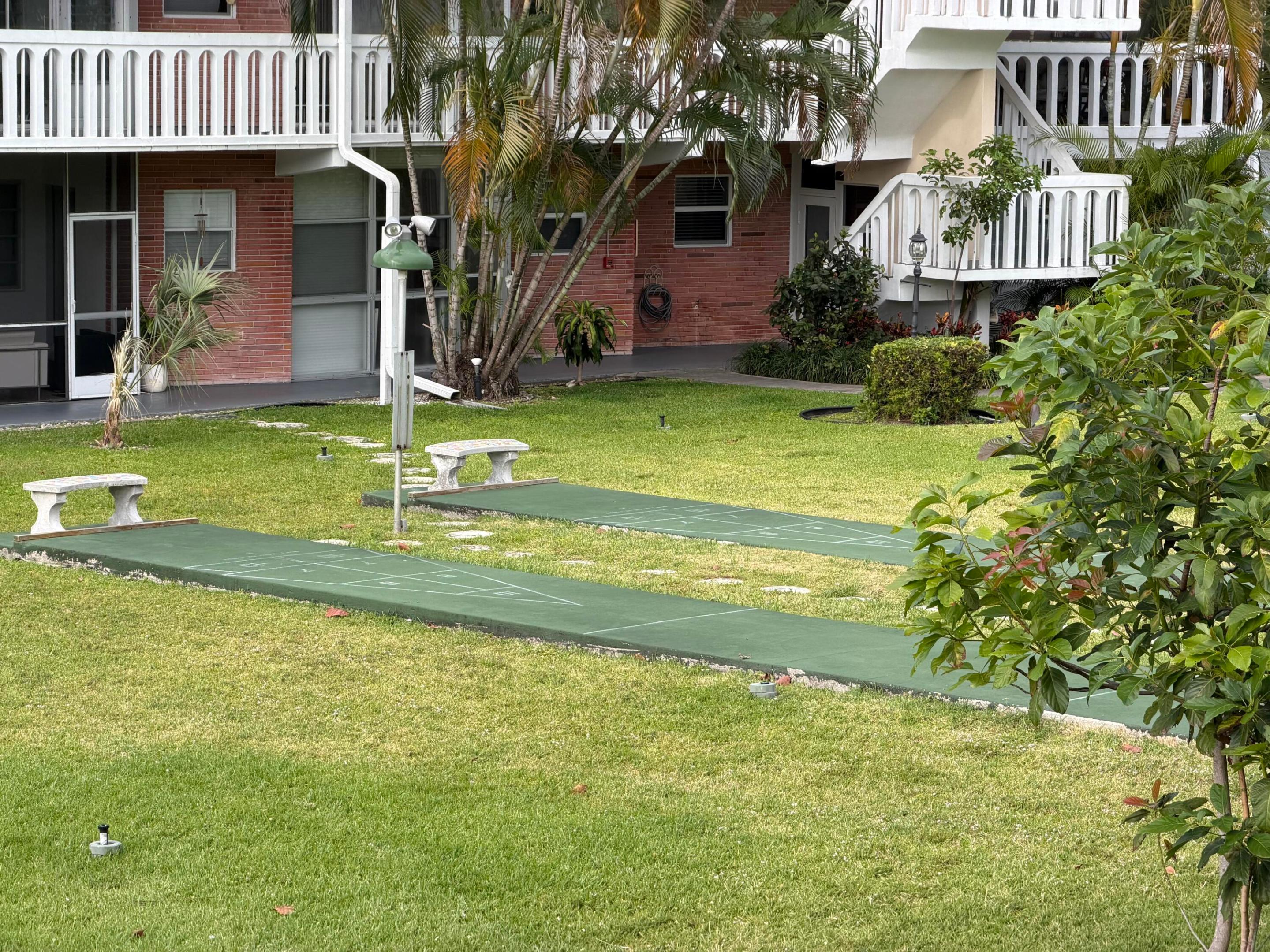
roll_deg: -0.3
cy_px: 476
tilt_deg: -7.7
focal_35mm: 100
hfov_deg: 19.6
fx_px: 3669
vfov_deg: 14.8
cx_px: 635
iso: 50
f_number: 2.8
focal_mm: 16.89
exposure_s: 1/361
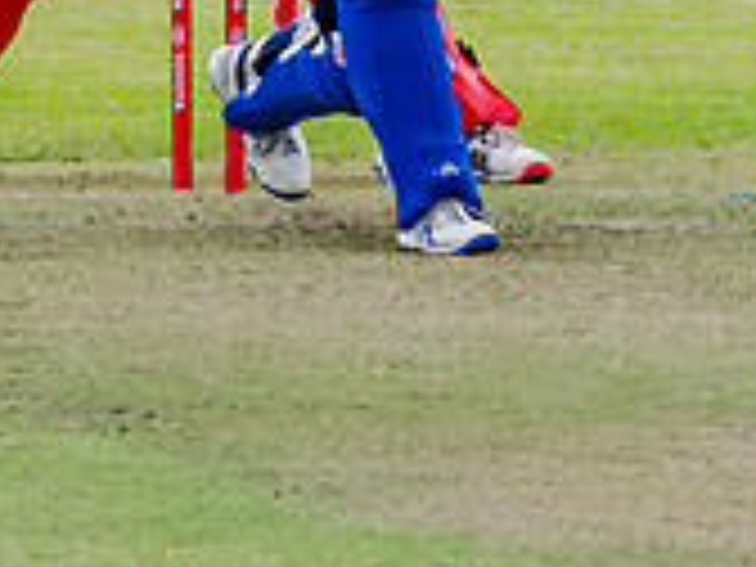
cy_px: -273
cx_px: 447
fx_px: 62068
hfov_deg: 0.7
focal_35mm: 2842
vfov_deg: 0.5
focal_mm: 600
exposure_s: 1/1000
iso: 800
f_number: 8
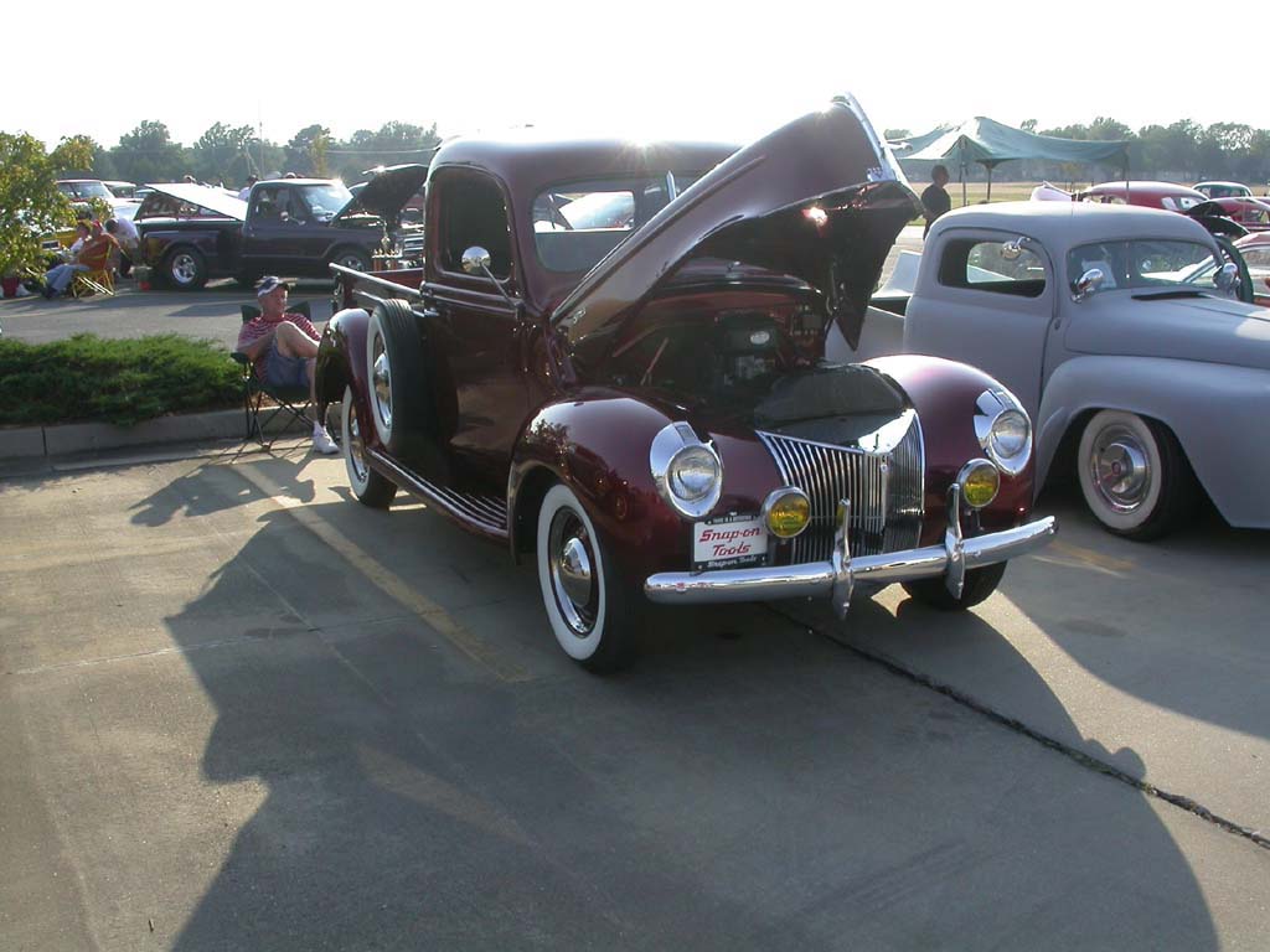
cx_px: 635
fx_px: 1394
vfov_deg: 37.7
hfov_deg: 49.0
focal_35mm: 38
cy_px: 476
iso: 100
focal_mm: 7.85
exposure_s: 1/154
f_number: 7.5
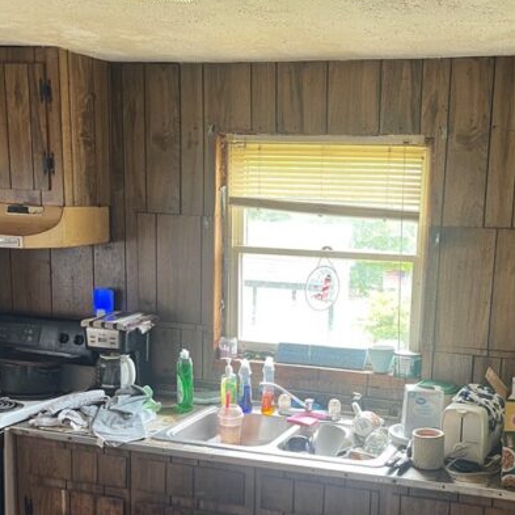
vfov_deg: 37.0
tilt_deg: -9.5
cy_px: 358
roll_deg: -2.7
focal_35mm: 45
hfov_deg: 37.1
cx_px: 351
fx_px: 757
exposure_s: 1/73
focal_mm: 5.1
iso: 125
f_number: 1.6
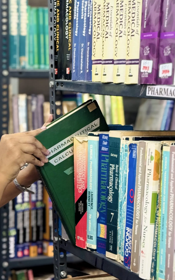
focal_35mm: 94
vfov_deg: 22.1
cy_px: 132
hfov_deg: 13.7
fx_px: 717
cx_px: 5
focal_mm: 6.76
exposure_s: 1/33
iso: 250
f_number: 1.78
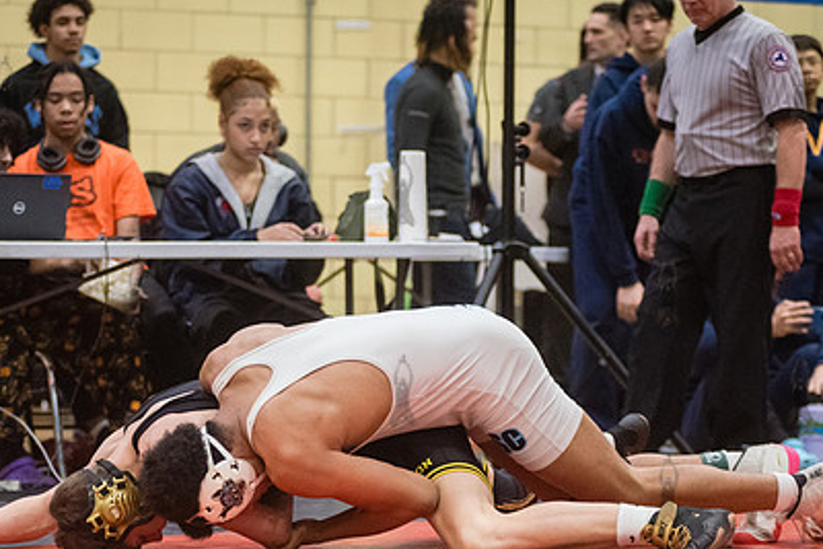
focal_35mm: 162
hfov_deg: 12.7
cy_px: 430
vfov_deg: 8.5
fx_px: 3705
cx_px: 335
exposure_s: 1/500
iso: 8000
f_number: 3.2
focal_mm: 100
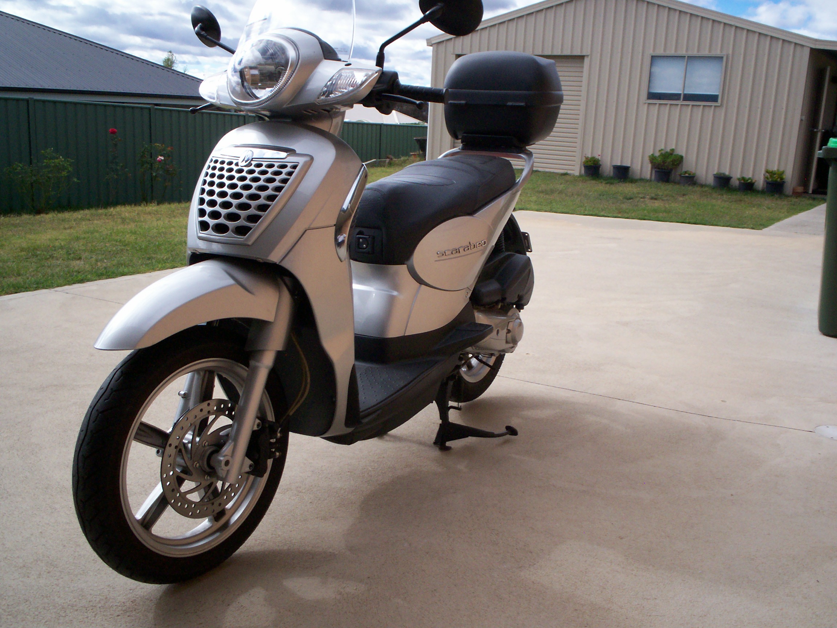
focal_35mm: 36
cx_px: 418
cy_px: 314
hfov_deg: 51.4
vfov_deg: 39.7
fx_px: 870
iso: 100
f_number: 4.5
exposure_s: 1/519
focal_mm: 5.9
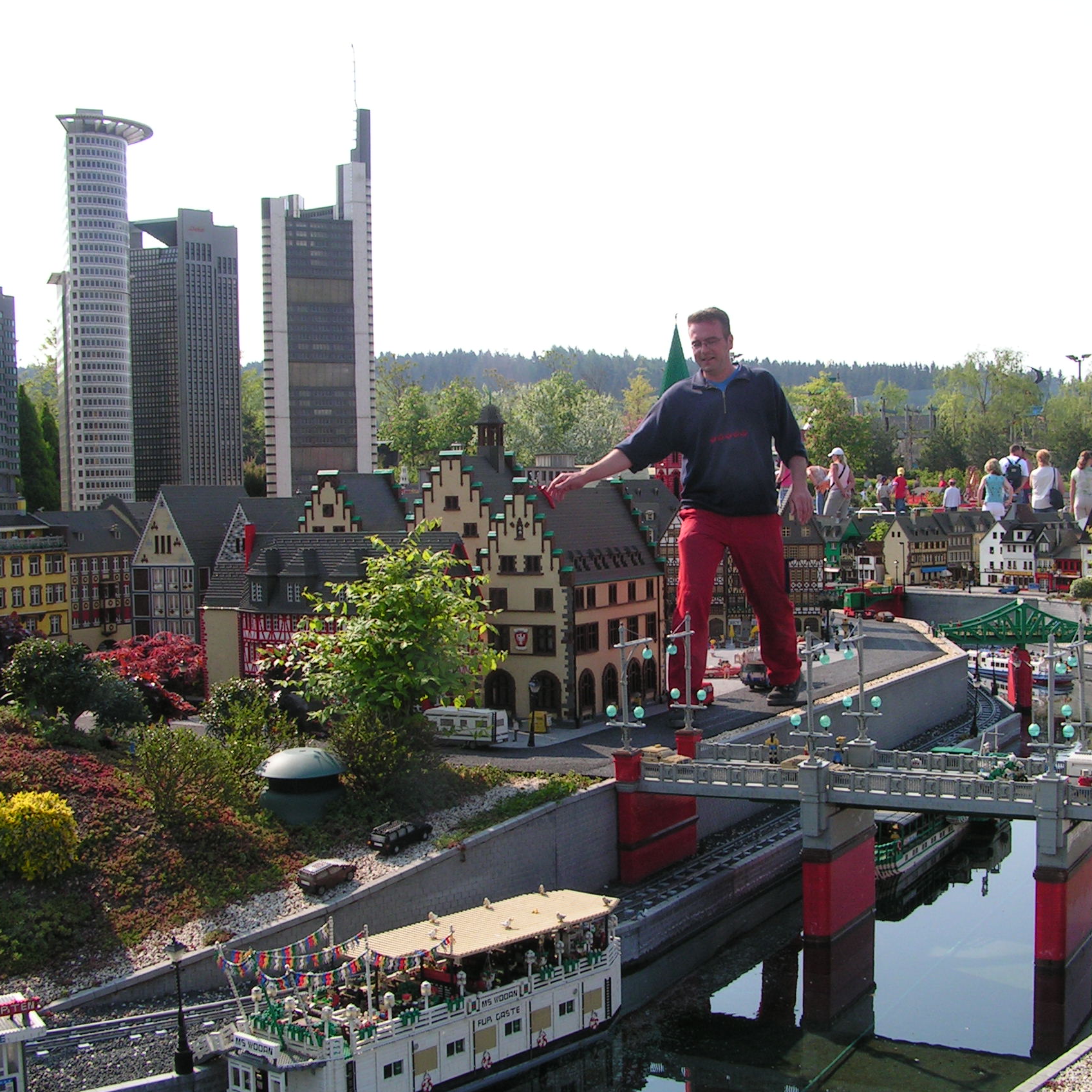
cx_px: 621
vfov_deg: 37.6
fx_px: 1606
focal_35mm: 45
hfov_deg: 37.5
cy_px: 544
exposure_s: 1/200
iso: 50
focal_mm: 6.3
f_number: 5.6
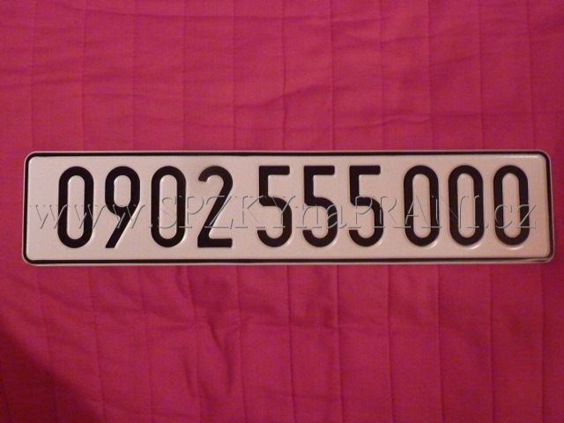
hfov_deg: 39.7
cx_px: 282
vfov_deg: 30.3
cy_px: 212
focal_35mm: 48
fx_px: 782
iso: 800
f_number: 3.8
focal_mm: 7.9
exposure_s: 1/8
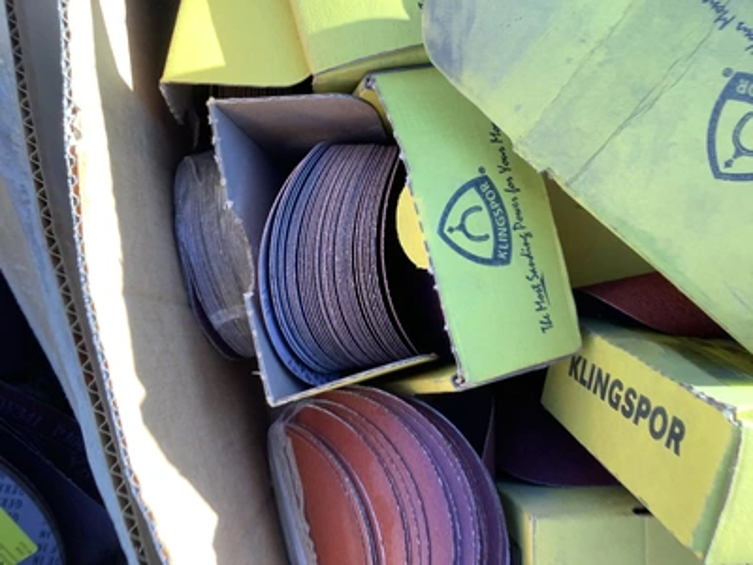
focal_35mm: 31
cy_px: 282
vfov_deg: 45.4
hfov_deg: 58.4
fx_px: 674
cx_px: 376
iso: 40
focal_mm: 3.3
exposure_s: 1/100
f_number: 2.4
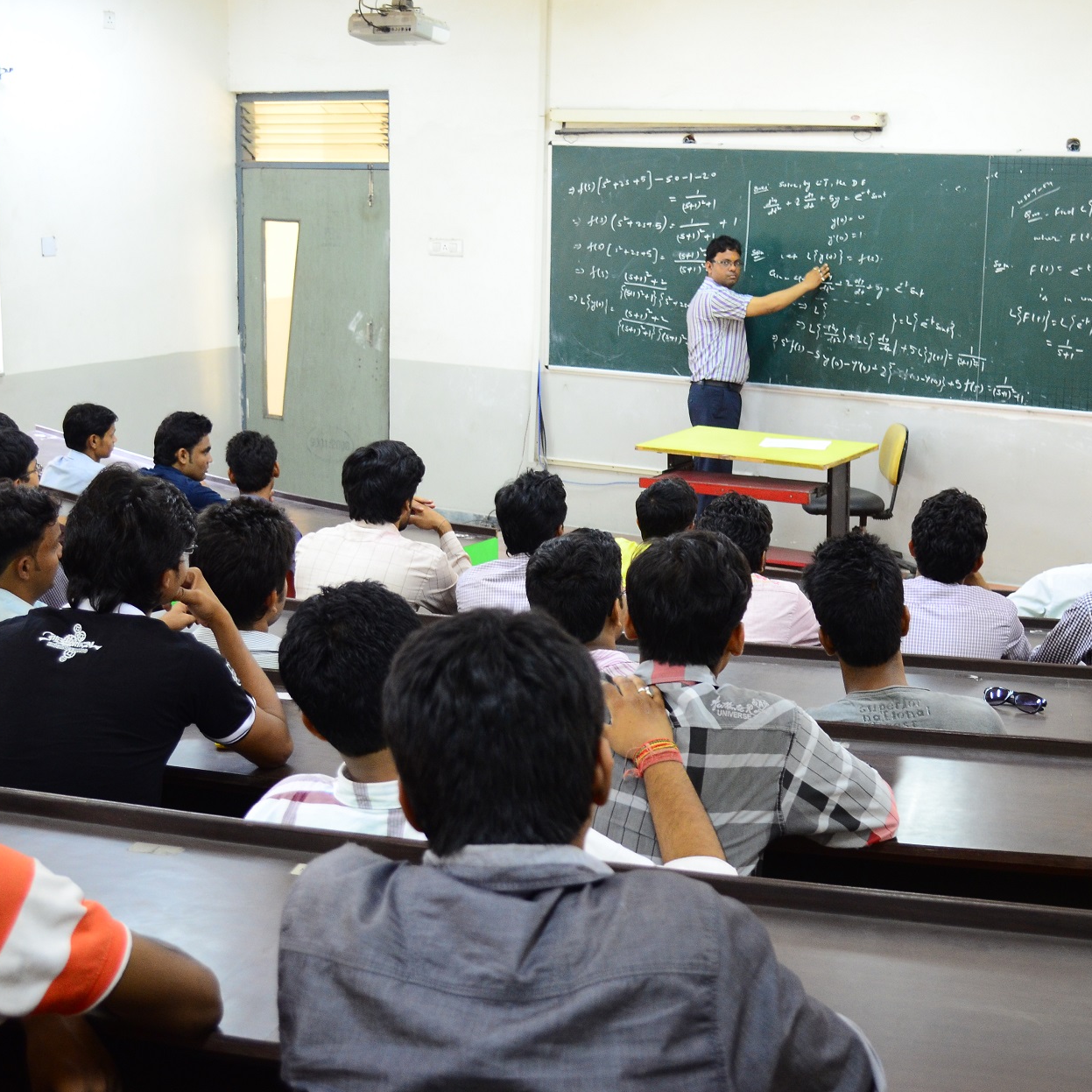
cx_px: 564
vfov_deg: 33.4
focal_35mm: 51
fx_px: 1820
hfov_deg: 33.4
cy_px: 542
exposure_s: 1/20
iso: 1000
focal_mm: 26
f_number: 4.2
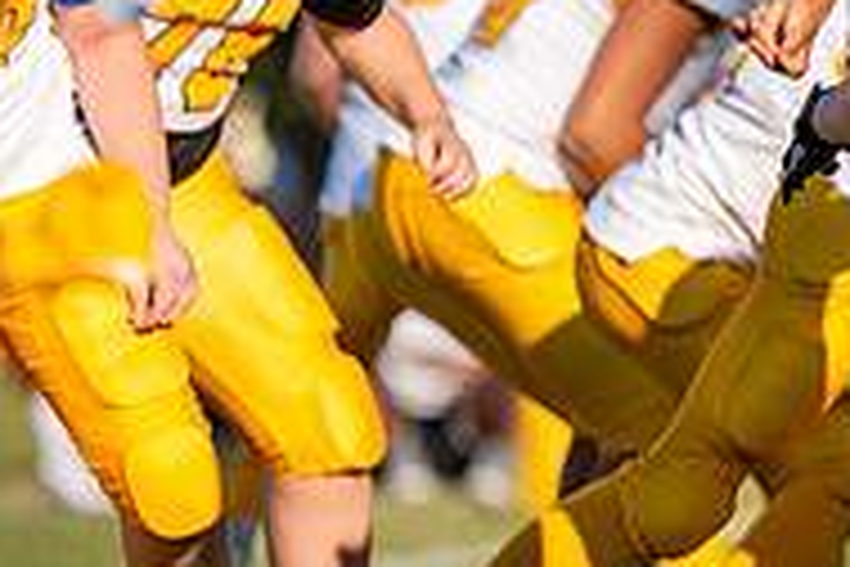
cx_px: 1302
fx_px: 20587
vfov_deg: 1.6
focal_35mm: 872
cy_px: 136
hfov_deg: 2.4
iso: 160
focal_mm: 200
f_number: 2.8
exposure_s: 1/4000
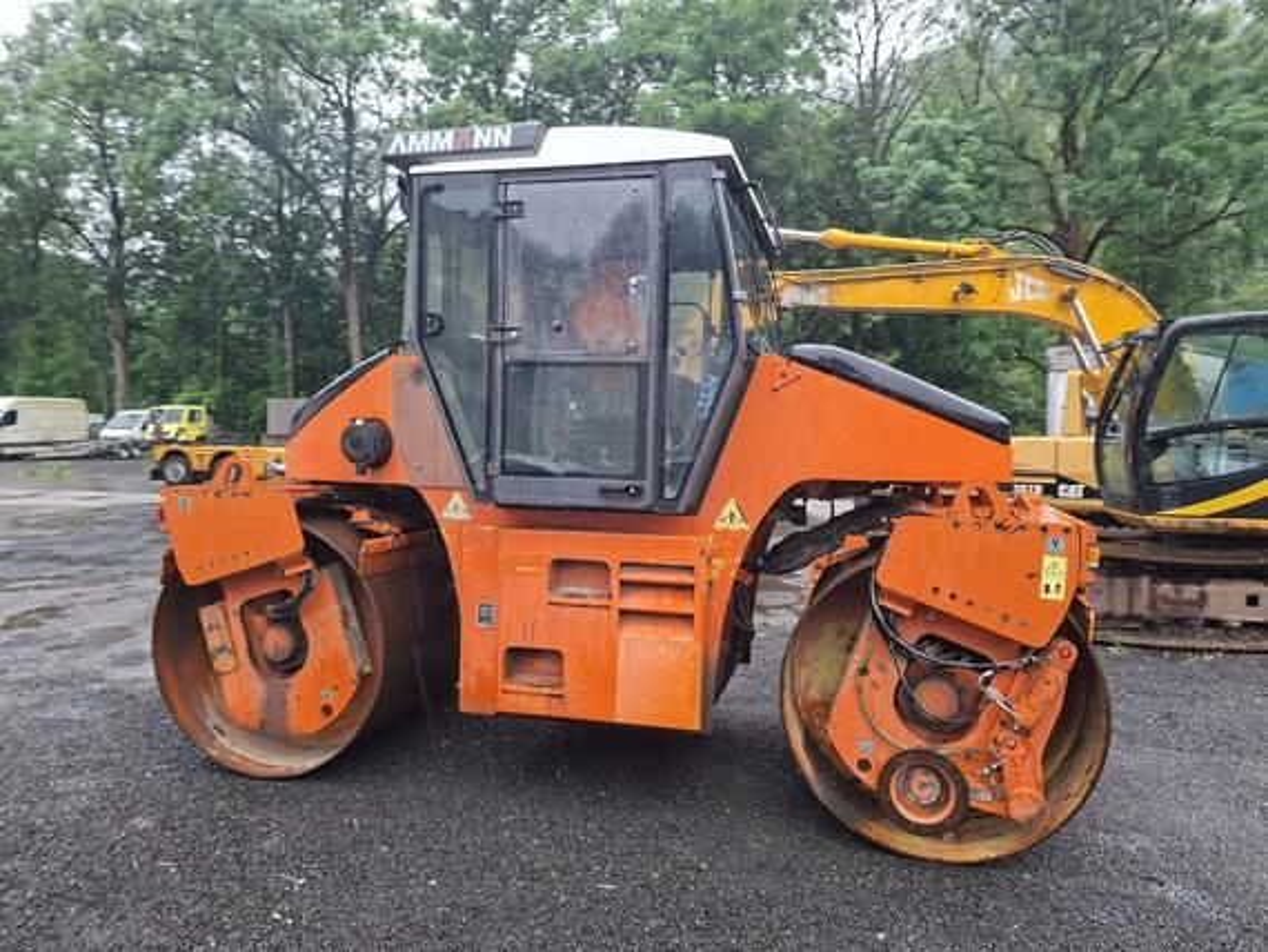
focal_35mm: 23
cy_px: 476
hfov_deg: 73.9
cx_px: 634
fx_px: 843
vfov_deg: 58.9
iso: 50
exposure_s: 1/124
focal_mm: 5.54
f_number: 1.8
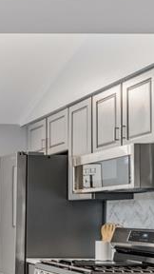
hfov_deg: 14.0
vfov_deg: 30.4
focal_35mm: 67
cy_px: 234
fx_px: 486
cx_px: -185
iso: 500
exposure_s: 1
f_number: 6.4
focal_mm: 12
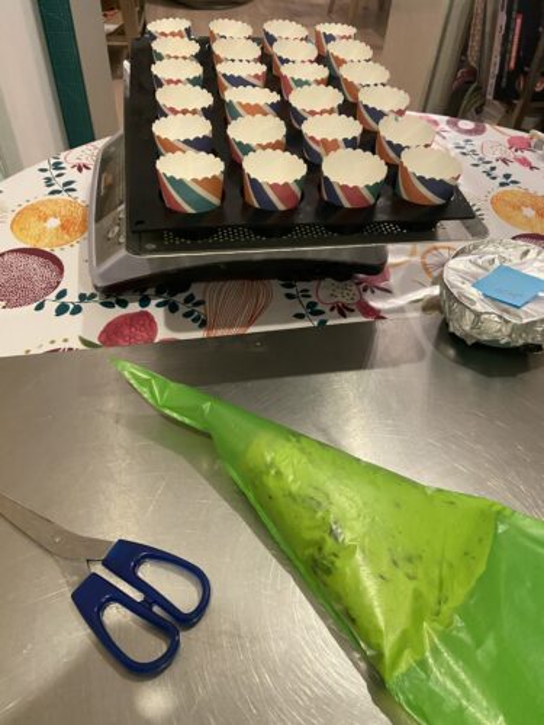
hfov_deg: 53.1
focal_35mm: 26
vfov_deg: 67.3
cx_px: 272
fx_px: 545
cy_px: 362
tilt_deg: -47.3
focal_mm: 4.25
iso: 400
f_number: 1.8
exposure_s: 1/33
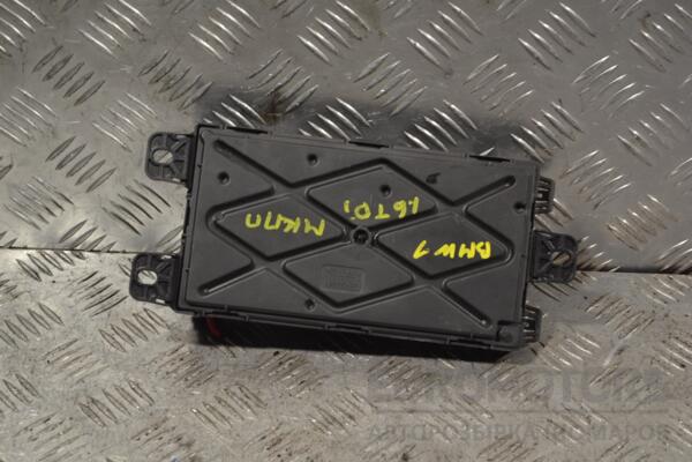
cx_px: 346
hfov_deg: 24.6
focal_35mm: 82
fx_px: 1586
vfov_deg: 16.6
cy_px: 231
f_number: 5.6
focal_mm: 55
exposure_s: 1/80
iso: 400
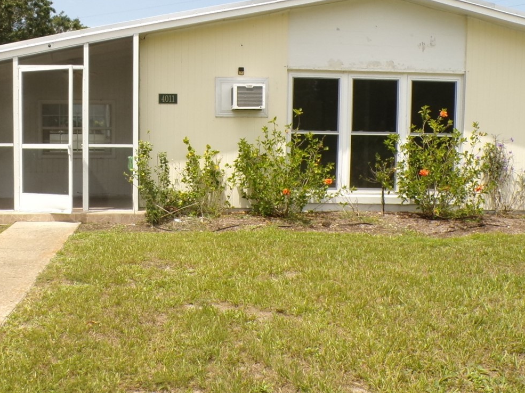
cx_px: 189
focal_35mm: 39
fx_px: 591
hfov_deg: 47.3
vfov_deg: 36.8
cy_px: 182
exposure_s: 1/280
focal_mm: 4.3
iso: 100
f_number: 5.8
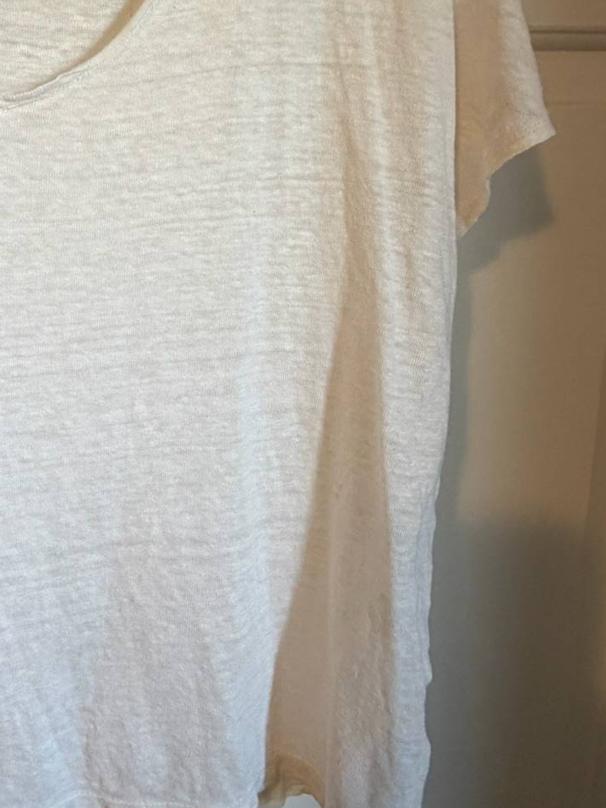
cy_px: 232
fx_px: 700
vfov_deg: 57.8
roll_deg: -0.7
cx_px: 16
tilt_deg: -6.3
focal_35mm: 30
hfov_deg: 41.4
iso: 320
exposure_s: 1/120
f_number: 2.2
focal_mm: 2.22
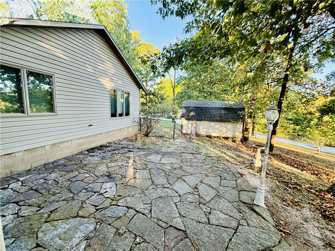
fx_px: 135
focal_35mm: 14
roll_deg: -2.0
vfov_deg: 85.7
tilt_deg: -7.0
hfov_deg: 102.1
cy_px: 126
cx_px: 168
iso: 160
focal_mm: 2.22
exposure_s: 1/99
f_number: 2.2
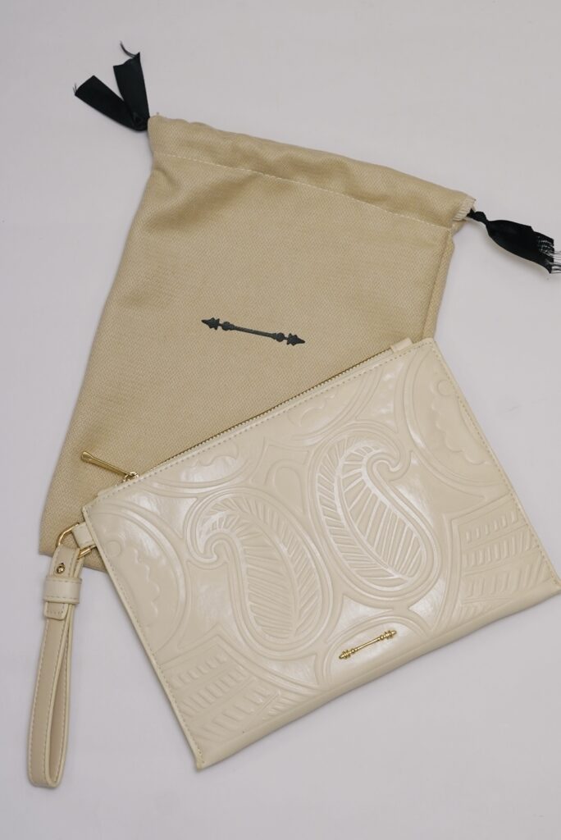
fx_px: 1751
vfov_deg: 27.0
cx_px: 280
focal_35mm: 75
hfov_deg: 18.2
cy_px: 420
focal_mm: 50
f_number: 4
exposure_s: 1/160
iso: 640
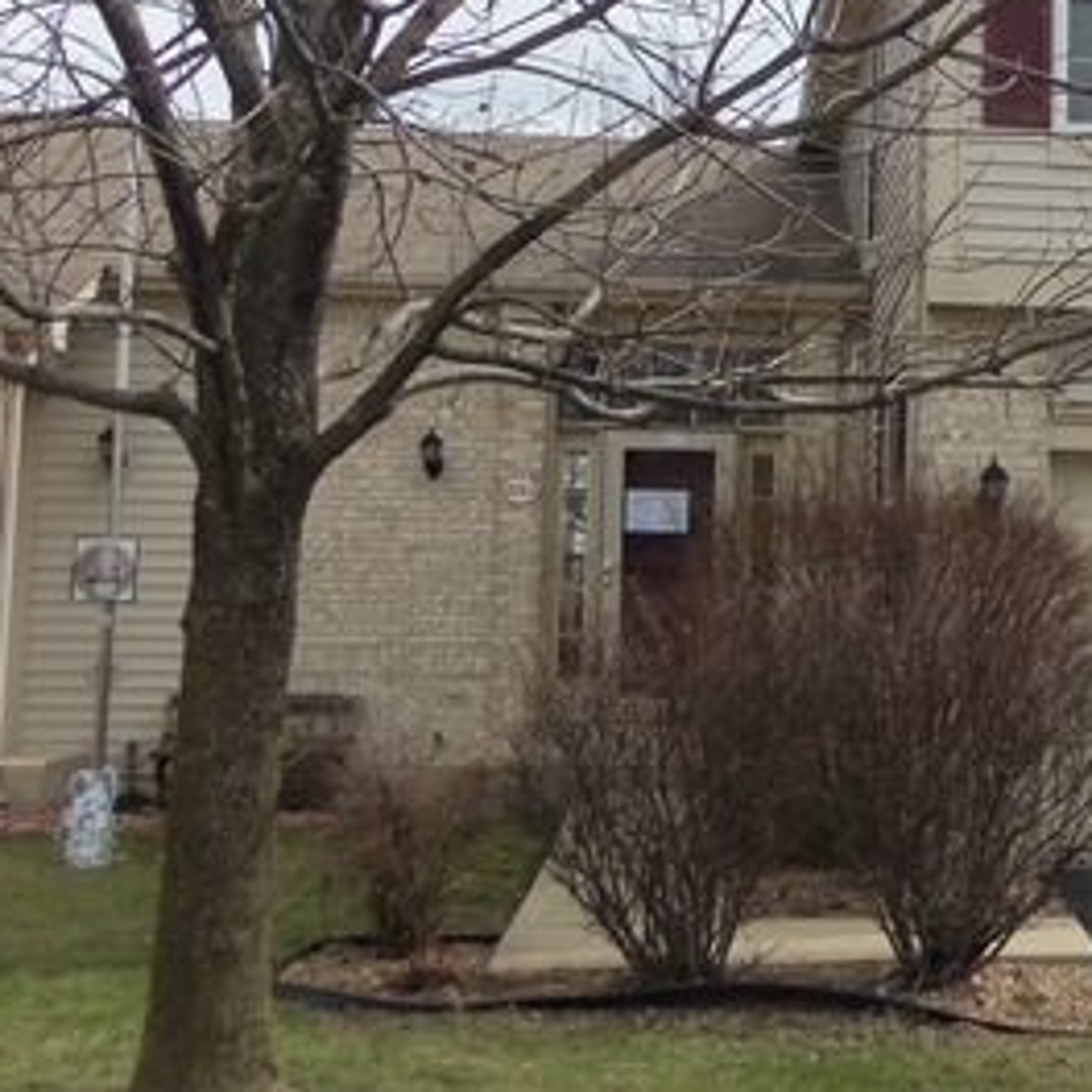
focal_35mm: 60
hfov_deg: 26.8
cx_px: 1138
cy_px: 401
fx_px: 2141
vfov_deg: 28.5
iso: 64
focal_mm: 5.1
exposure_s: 1/500
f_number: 3.9
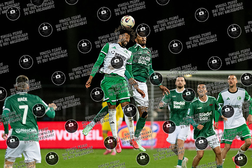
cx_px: 136
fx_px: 3504
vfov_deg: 2.7
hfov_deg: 4.1
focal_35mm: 501
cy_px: 75
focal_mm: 300
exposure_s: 1/1250
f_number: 3.5
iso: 5000
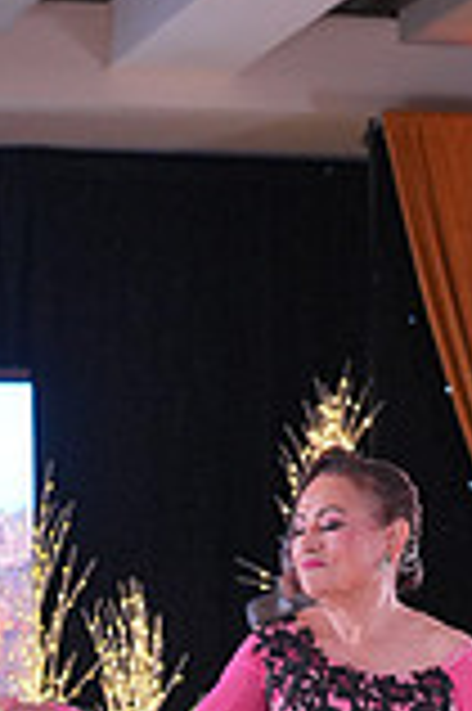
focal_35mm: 184
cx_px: 164
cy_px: 950
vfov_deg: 10.9
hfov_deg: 7.4
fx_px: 3626
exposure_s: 1/400
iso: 2500
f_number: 4
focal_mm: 50
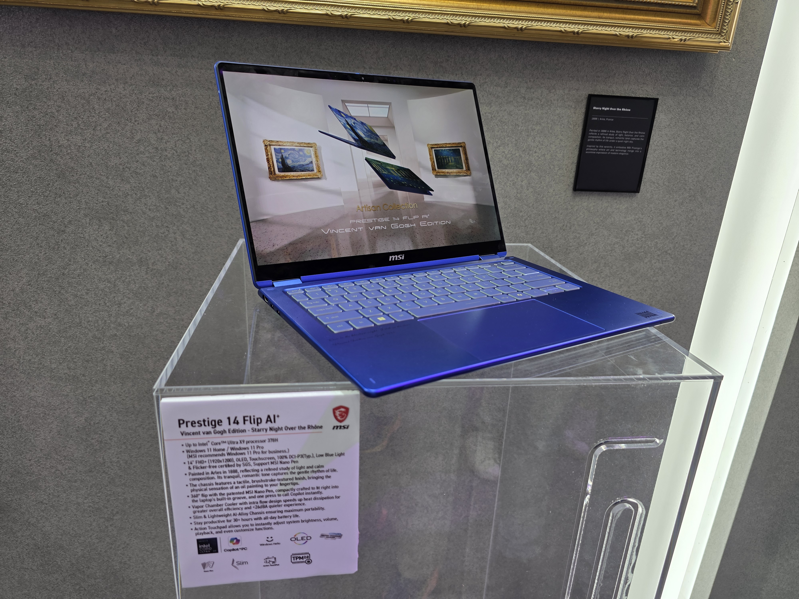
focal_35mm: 23
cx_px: 400
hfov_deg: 73.9
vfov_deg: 58.9
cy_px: 300
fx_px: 531
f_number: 1.7
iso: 50
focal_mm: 6.3
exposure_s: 1/50
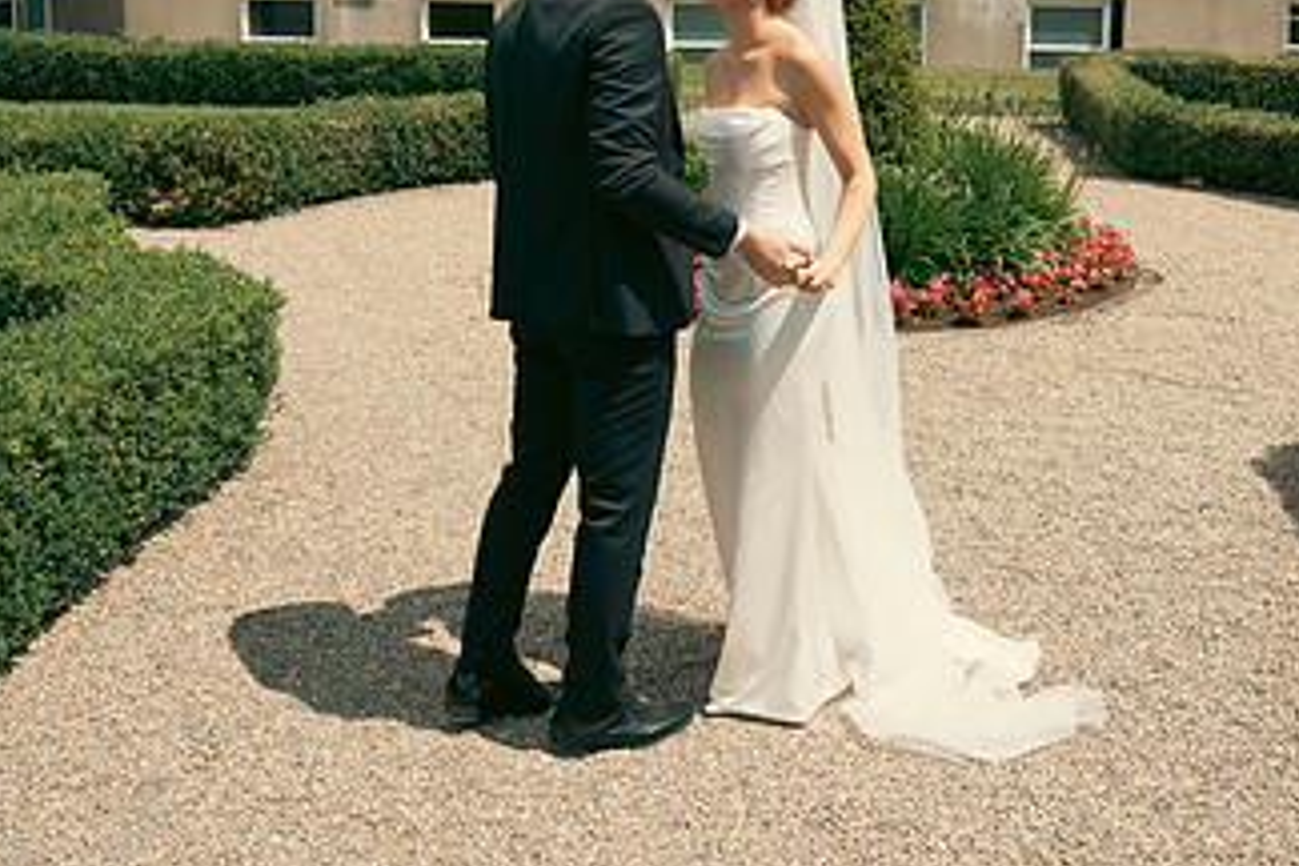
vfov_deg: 30.2
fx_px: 1551
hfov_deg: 45.3
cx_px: 758
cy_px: 130
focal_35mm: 43
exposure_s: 1/1250
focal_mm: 24
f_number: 3.5
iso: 125
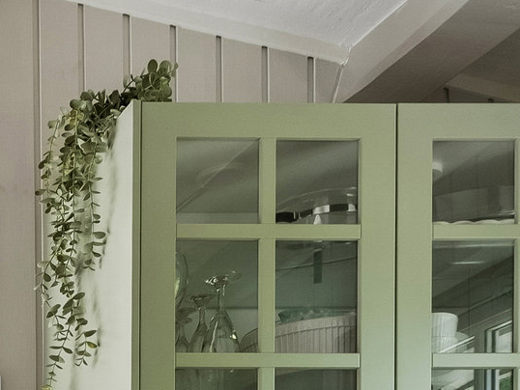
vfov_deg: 16.2
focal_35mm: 75
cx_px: -358
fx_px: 1127
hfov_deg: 20.3
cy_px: 722
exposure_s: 1/20
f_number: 13
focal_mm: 14
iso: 400
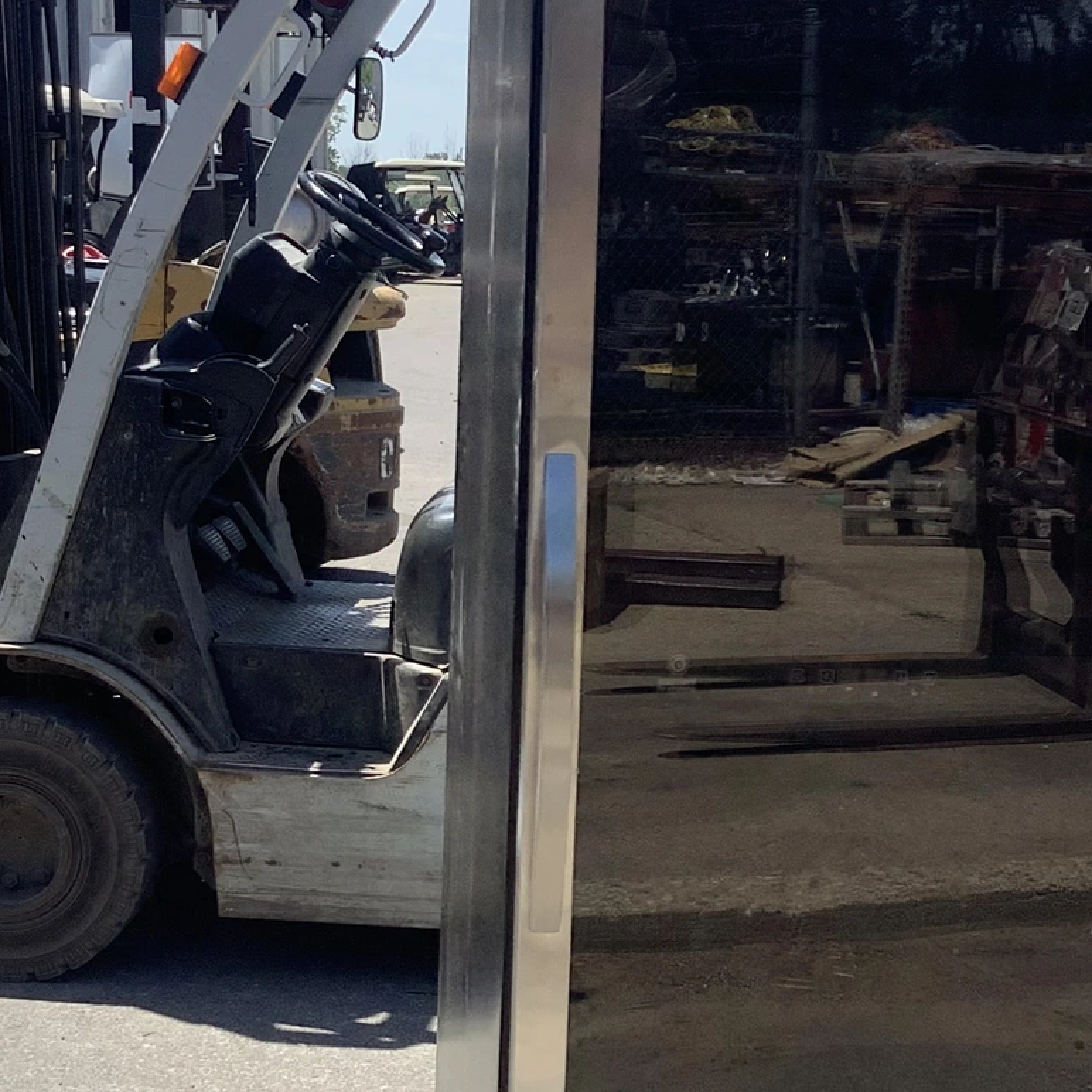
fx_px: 2534
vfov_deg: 24.3
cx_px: 745
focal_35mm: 71
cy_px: 608
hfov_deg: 24.2
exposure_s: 1/876
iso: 25
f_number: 2.4
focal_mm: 3.3
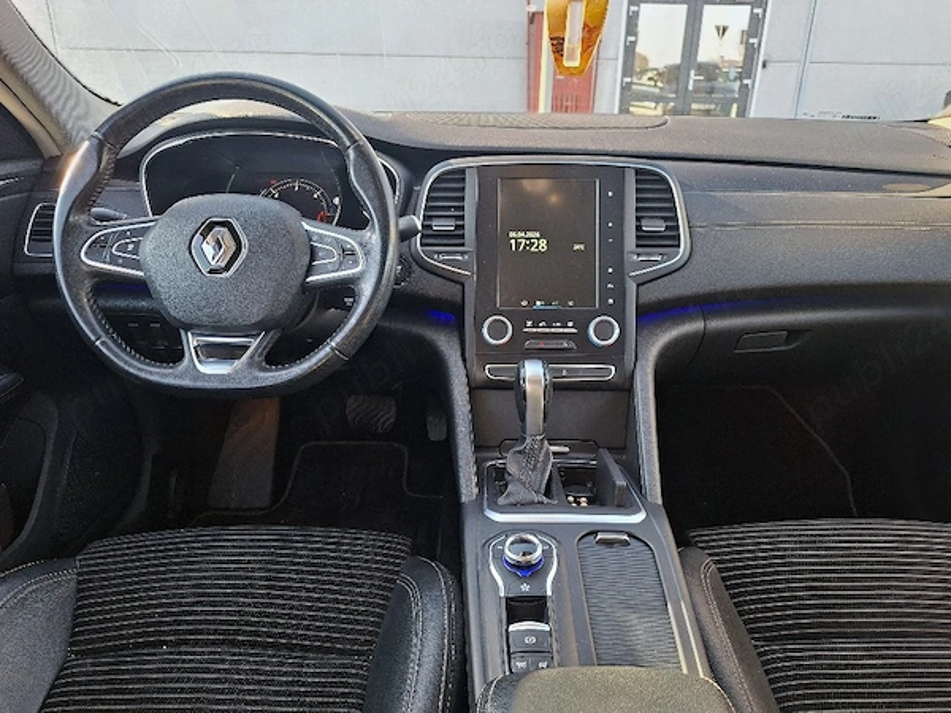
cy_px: 356
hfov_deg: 73.9
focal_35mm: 23
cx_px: 476
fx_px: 632
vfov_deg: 58.9
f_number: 1.8
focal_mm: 5.54
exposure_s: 1/100
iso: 80
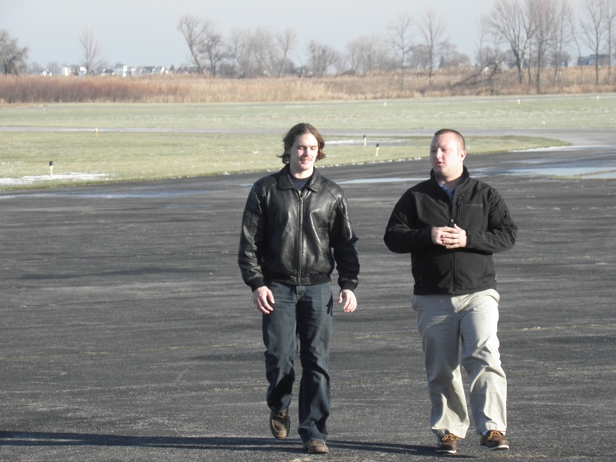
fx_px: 3381
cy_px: 231
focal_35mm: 190
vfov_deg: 7.8
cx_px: 308
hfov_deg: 10.4
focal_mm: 33.86
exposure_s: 1/200
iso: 80
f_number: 4.5
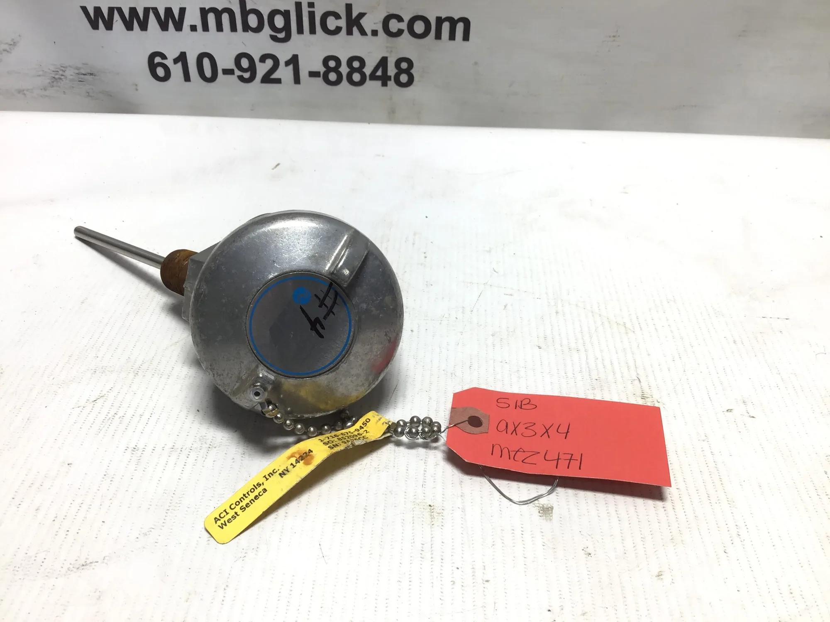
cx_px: 415
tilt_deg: -37.3
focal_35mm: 31
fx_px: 743
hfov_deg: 58.4
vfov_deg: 45.4
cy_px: 311
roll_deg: -3.4
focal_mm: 3.3
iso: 25
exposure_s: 1/120
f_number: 2.4
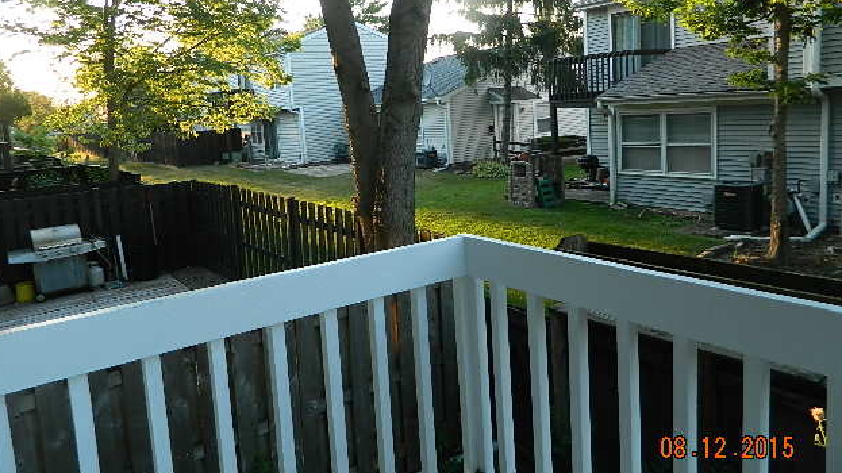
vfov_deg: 41.3
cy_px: 191
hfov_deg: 67.9
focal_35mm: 28
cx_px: 414
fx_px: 625
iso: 80
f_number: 3.1
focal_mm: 4.5
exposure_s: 1/50
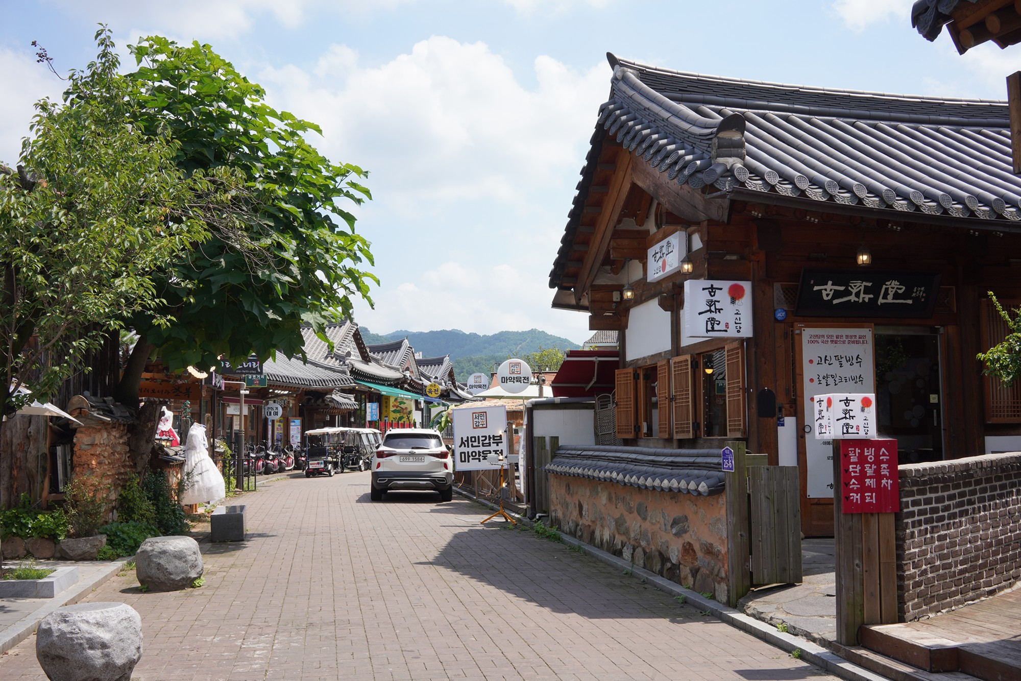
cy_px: 340
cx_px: 510
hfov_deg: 54.4
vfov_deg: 37.9
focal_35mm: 35
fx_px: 993
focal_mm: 35
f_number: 16
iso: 200
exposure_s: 1/100
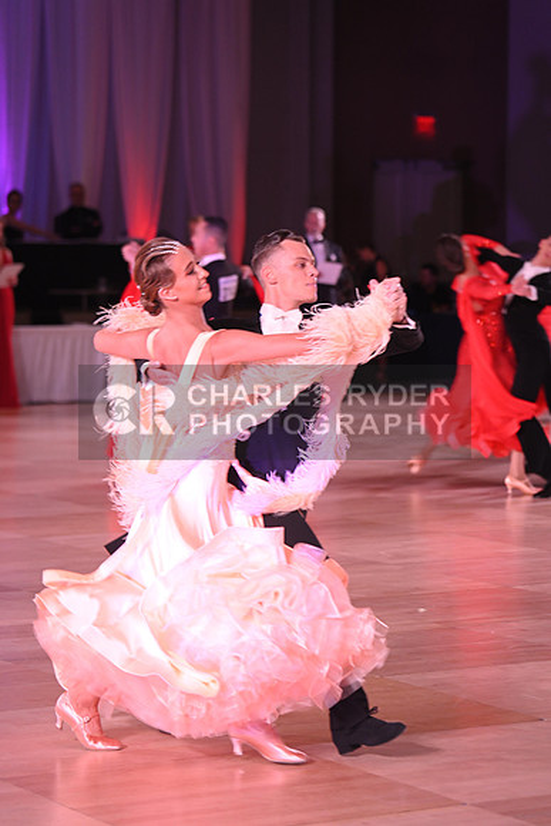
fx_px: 2753
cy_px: 413
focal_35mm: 120
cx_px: 276
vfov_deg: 17.1
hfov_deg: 11.4
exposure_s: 1/200
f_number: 5
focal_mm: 120
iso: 1000
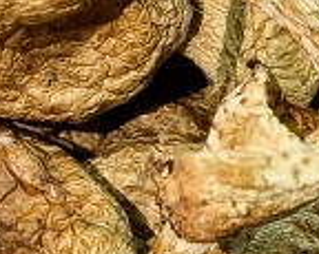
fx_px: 1642
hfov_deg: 10.0
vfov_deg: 8.8
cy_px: 28
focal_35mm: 174
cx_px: -397
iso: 478
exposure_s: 1/50.1
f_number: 2.8
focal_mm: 5.42
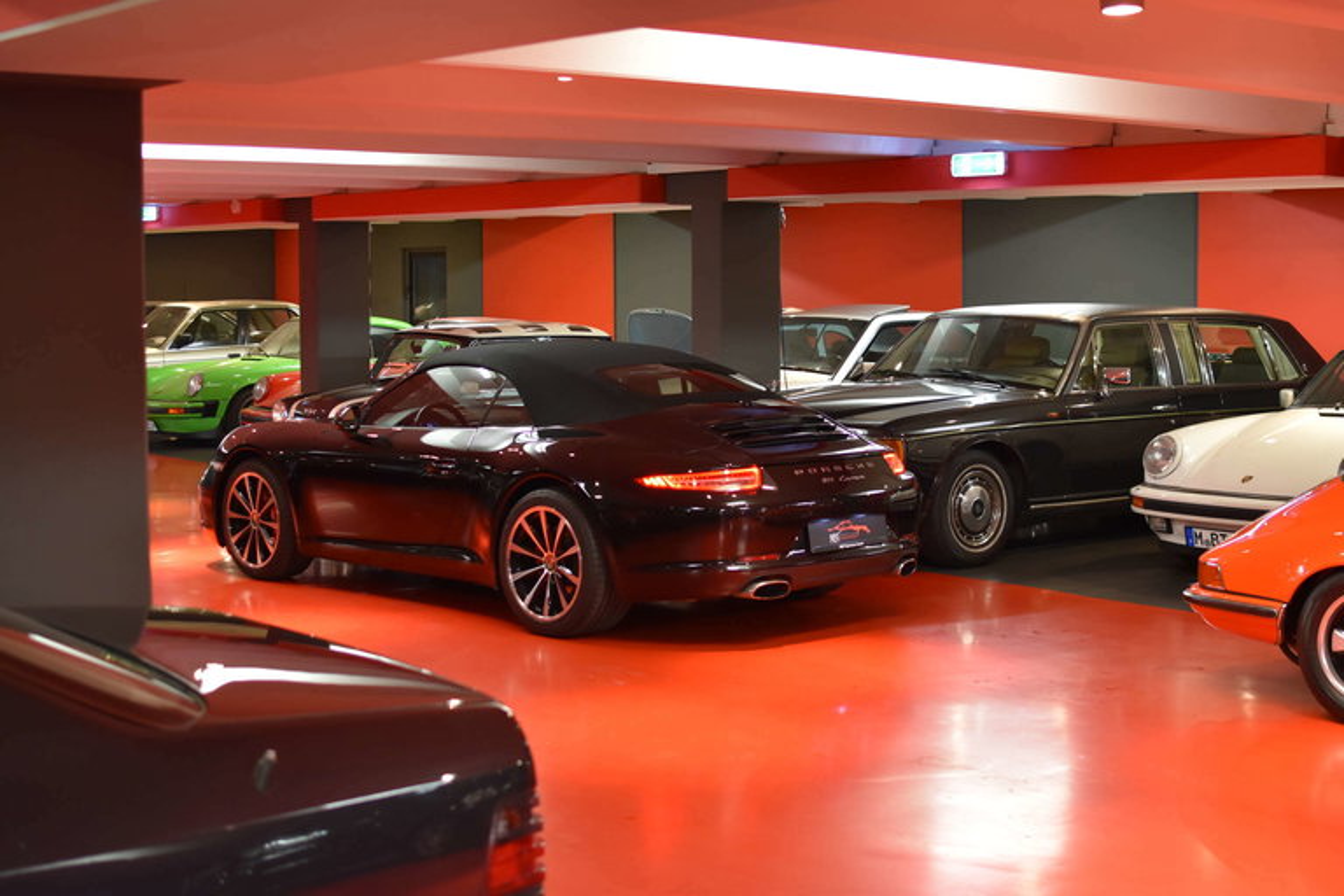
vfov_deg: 25.8
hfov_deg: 37.9
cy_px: 448
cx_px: 672
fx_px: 1960
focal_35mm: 52
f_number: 2.8
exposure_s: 1/60
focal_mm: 35
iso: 800
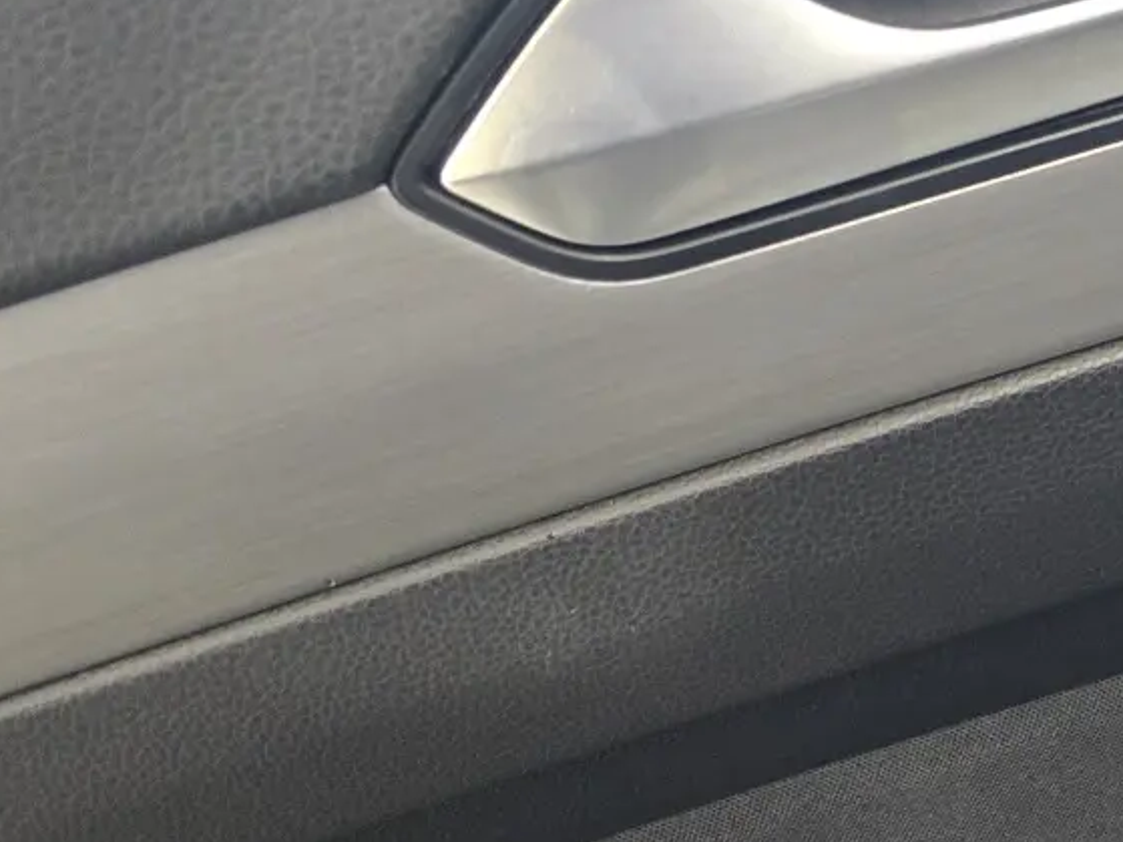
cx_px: 1581
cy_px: 856
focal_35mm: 79
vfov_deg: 18.2
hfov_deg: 21.5
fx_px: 2562
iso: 2000
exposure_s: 1/100
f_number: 1.7
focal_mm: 6.3
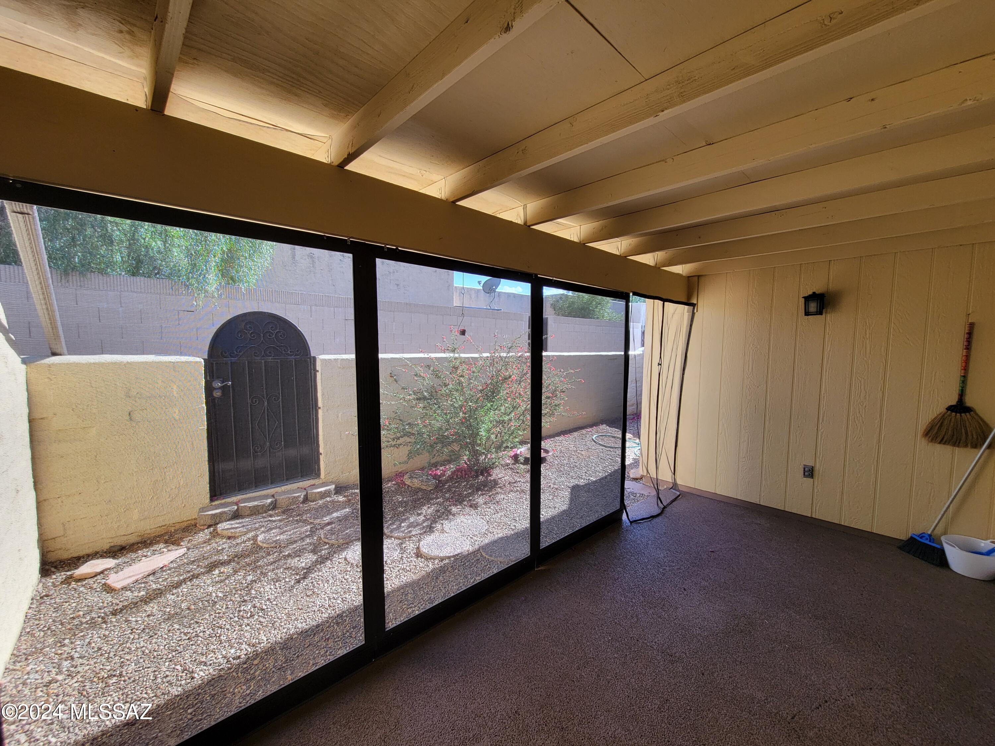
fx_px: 374
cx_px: 498
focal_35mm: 13
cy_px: 373
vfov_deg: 89.9
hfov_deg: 106.2
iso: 64
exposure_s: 1/120
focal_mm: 2.2
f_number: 2.2
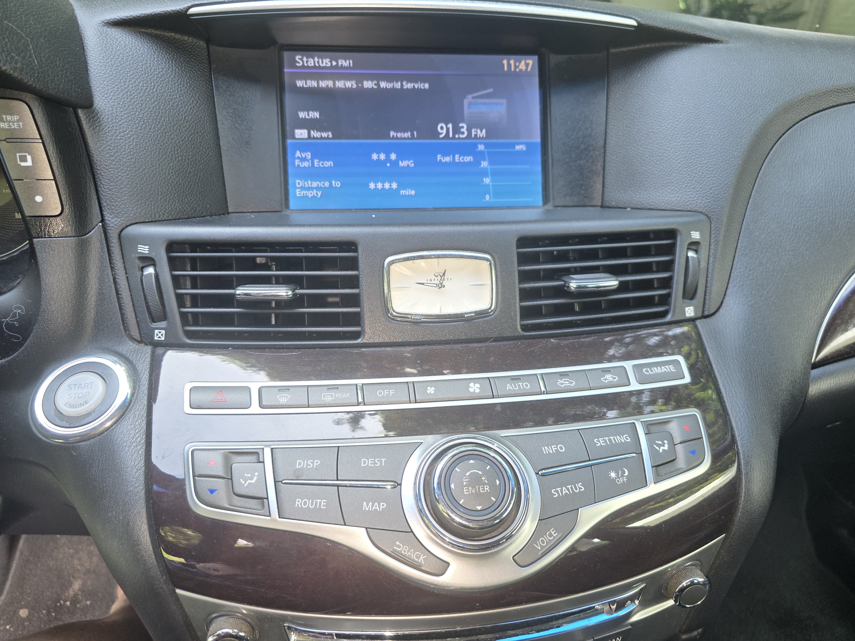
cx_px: 428
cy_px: 320
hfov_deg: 73.9
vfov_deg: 58.9
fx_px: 568
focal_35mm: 23
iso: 20
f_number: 1.7
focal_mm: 6.3
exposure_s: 1/60
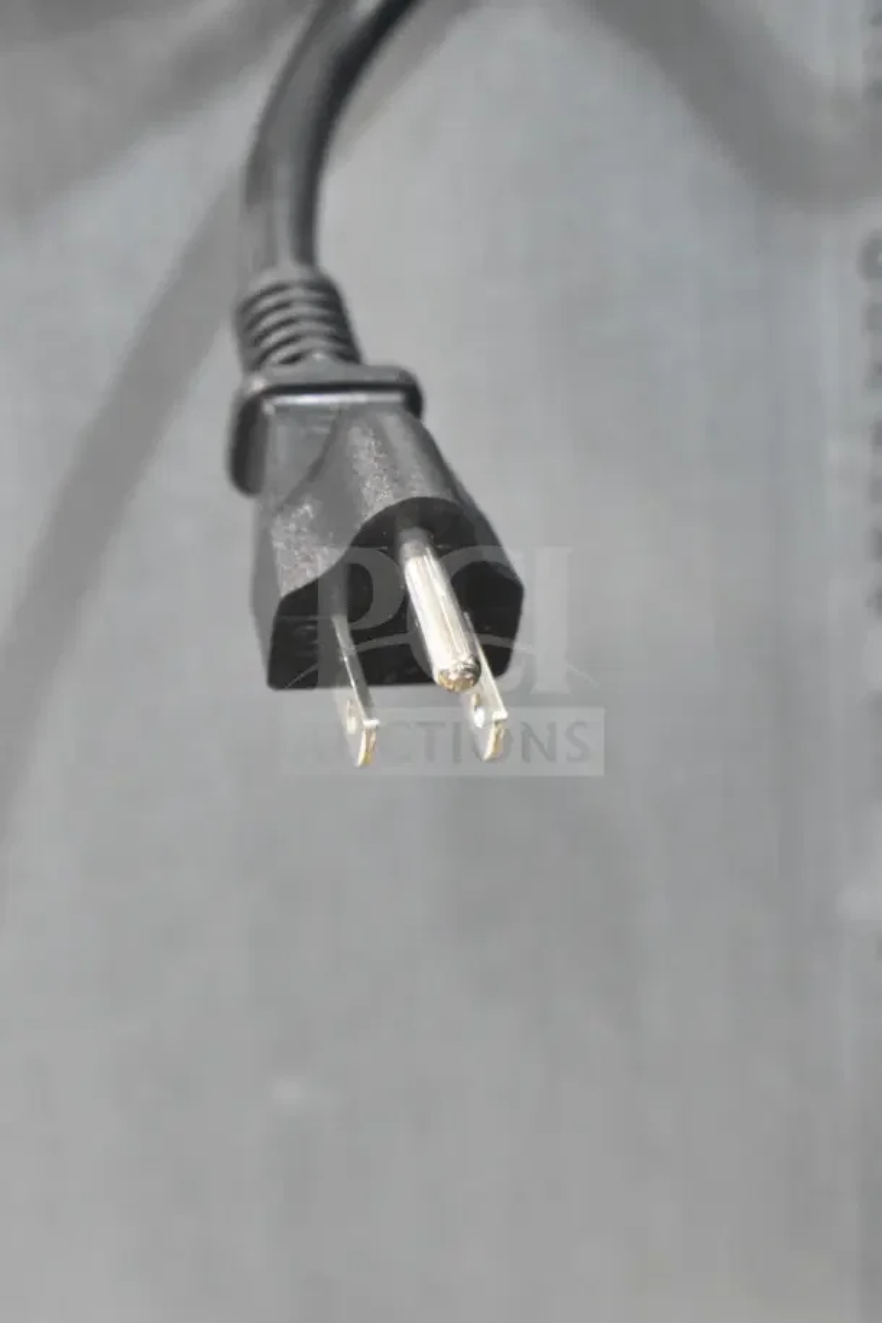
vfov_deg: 24.6
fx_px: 3032
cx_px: 441
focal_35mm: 82
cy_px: 662
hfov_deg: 16.6
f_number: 5.6
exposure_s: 1/100
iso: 9000
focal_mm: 55
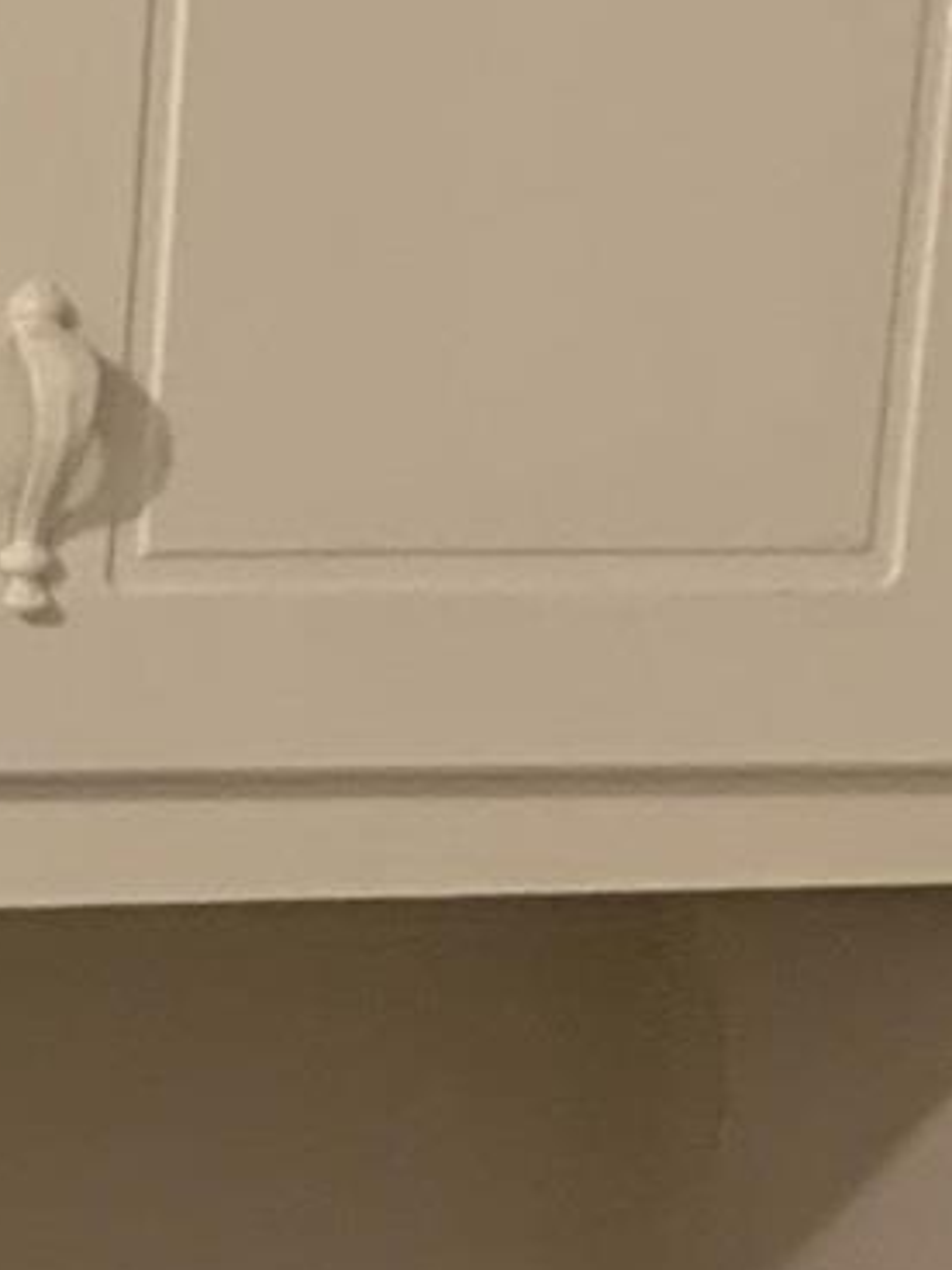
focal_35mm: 163
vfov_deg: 11.5
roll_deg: +0.5
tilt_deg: -14.1
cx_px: -1545
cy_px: 2064
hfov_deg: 8.2
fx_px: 5977
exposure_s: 1/40
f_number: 1.8
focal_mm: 4.25
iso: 250
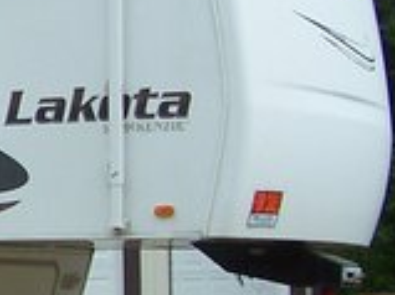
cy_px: 188
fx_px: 2178
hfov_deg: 9.9
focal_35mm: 191
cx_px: -263
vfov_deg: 7.8
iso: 80
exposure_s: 1/750
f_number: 2.8
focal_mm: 6.3
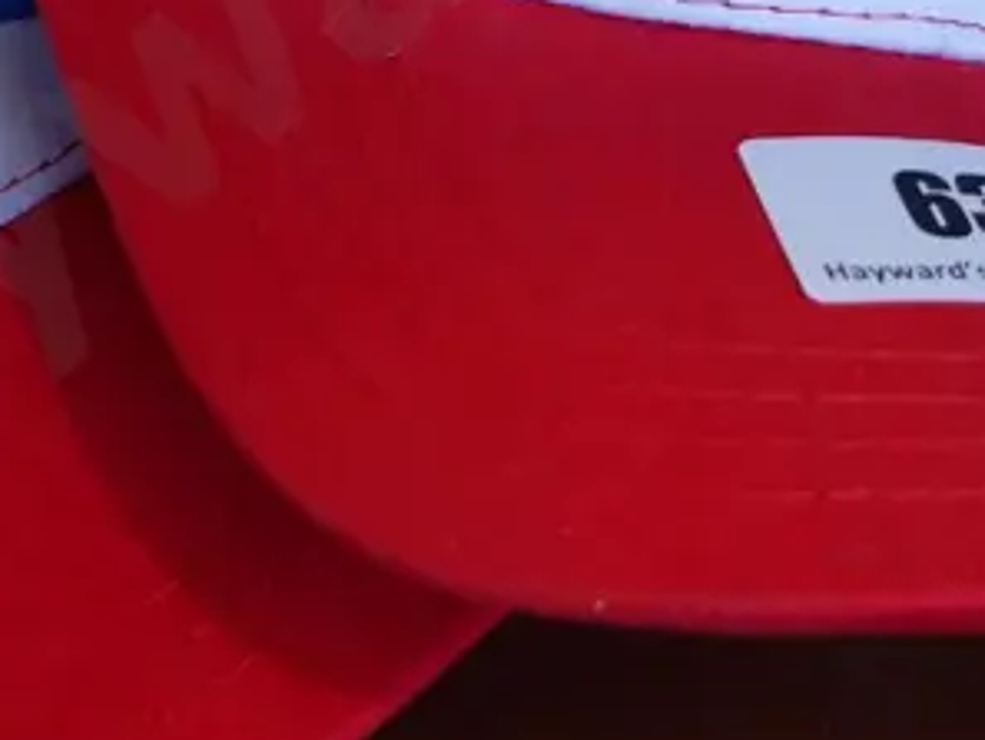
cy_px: 46
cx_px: 252
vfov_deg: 11.9
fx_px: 3530
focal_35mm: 124
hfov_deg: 15.8
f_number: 3.9
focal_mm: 18
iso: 640
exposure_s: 1/60
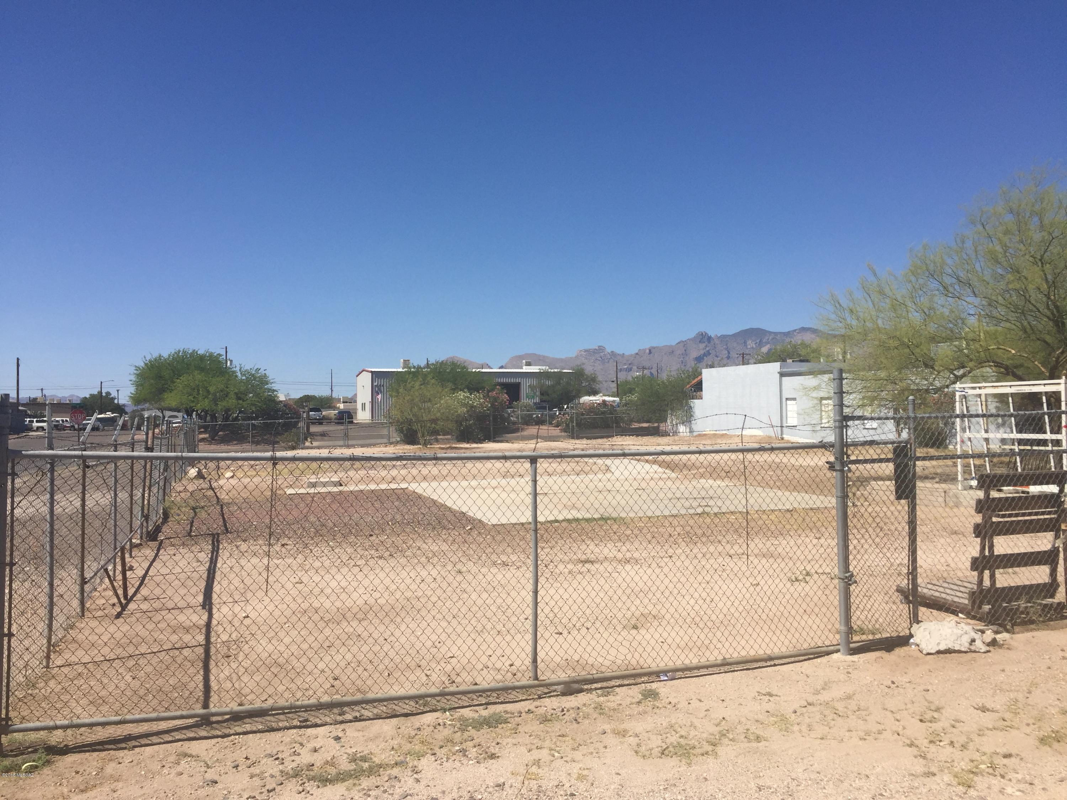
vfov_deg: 48.2
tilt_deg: +2.0
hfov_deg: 61.7
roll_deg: -0.6
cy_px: 400
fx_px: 894
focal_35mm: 29
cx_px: 534
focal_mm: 4.15
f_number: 2.2
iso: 32
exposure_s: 1/3300
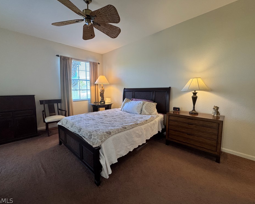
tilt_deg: -5.8
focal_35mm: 15
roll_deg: +0.3
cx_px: 119
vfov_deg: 84.0
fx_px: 113
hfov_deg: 96.7
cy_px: 100
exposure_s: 1/120
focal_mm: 2.22
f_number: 2.2
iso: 250
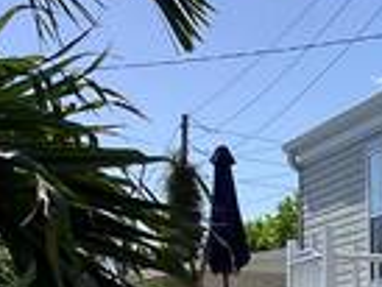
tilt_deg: -3.3
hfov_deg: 14.8
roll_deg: -1.0
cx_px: 683
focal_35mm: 116
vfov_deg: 12.3
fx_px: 1281
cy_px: 404
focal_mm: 3.3
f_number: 2.4
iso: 25
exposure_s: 1/1538
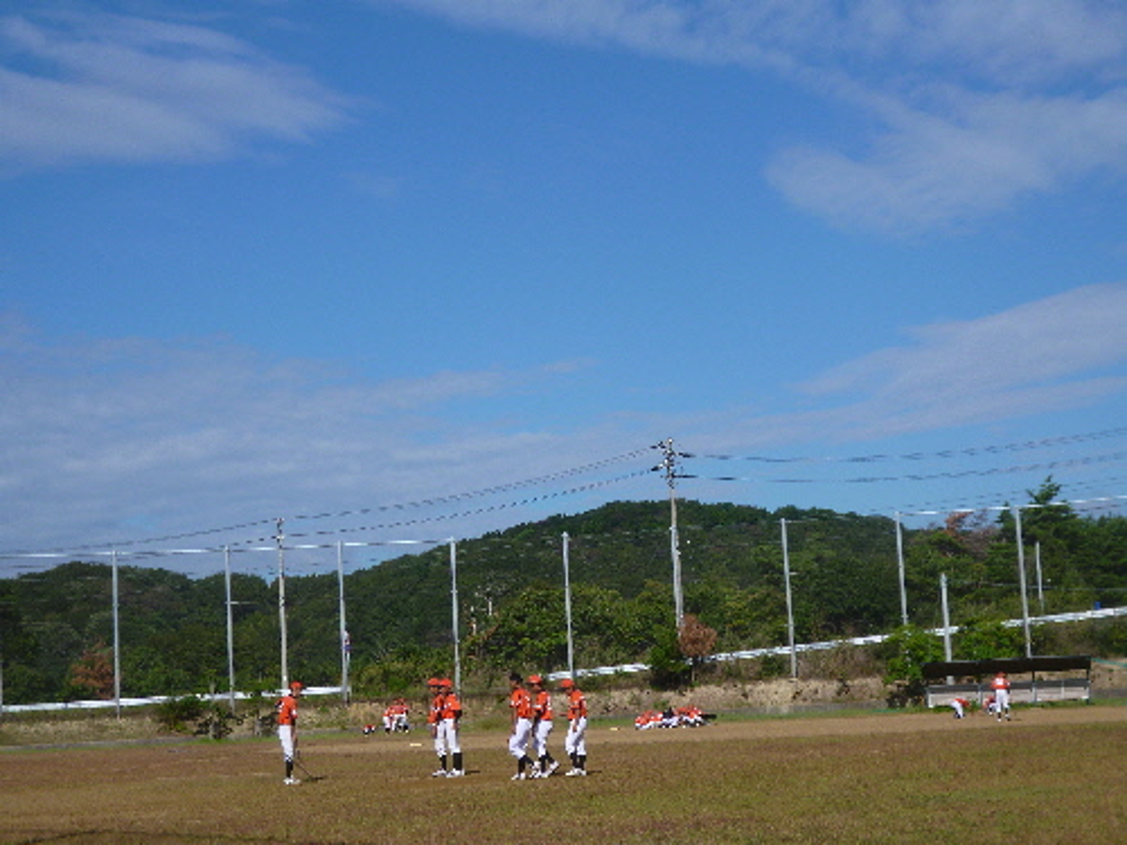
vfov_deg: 22.3
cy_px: 422
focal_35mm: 66
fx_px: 2149
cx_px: 564
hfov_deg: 29.4
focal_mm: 11.7
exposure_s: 1/1300
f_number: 4.1
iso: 100
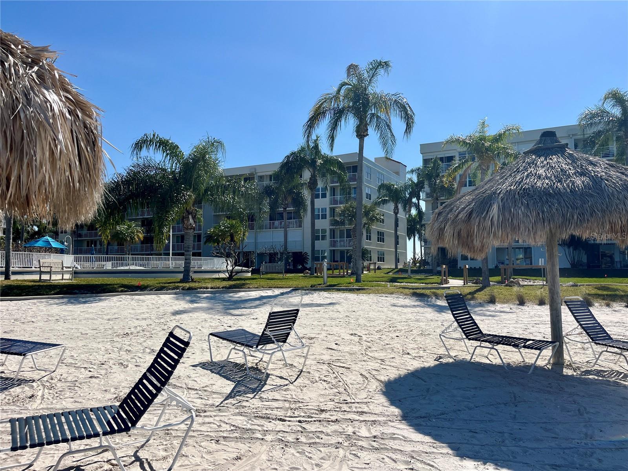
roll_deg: +0.2
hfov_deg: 67.3
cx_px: 314
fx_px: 472
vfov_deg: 53.1
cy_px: 236
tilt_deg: +2.8
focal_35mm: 26
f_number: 1.6
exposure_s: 1/6897
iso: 50
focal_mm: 5.1
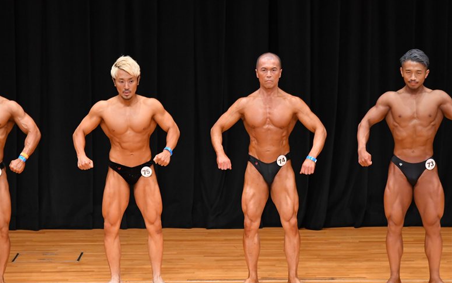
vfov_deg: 4.8
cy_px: 147
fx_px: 3401
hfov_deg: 7.6
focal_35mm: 276
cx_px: 226
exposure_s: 1/400
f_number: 5.6
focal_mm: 180
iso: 4000
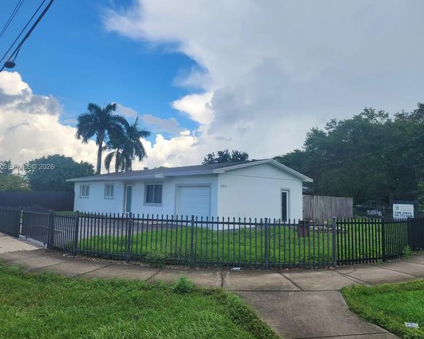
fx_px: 314
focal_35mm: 25
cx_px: 198
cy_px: 167
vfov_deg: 56.8
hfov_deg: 68.0
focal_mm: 6.4
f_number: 1.8
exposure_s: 1/752
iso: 12
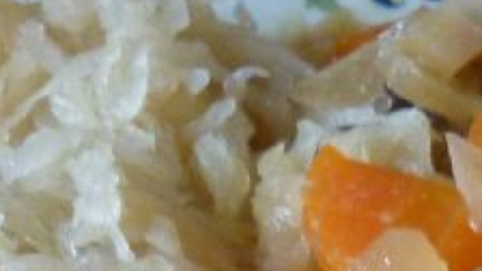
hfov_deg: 12.9
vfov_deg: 6.8
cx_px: 508
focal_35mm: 164
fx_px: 2096
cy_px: 766
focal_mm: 5.5
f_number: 2.8
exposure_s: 1/60
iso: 160
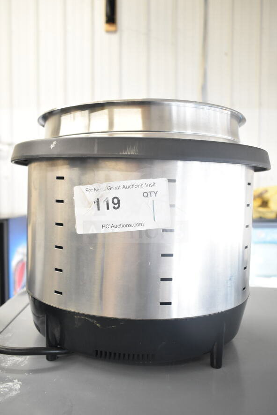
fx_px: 358
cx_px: 135
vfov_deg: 60.3
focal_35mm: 31
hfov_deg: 42.3
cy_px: 205
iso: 1600
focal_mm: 20
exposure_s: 1/80
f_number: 4.5
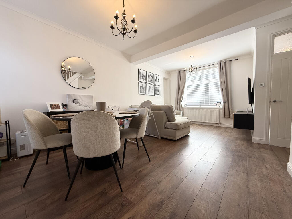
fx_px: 118
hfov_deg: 102.1
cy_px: 110
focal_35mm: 14
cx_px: 146
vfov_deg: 85.7
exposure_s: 1/155
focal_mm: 2.22
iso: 64
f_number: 2.2
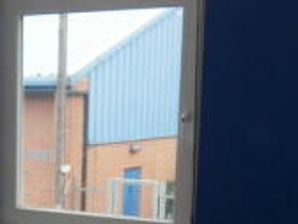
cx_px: -8
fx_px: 775
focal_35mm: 90
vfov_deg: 16.0
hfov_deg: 21.0
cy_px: 241
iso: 200
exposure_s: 1/30
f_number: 2.8
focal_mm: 4.7
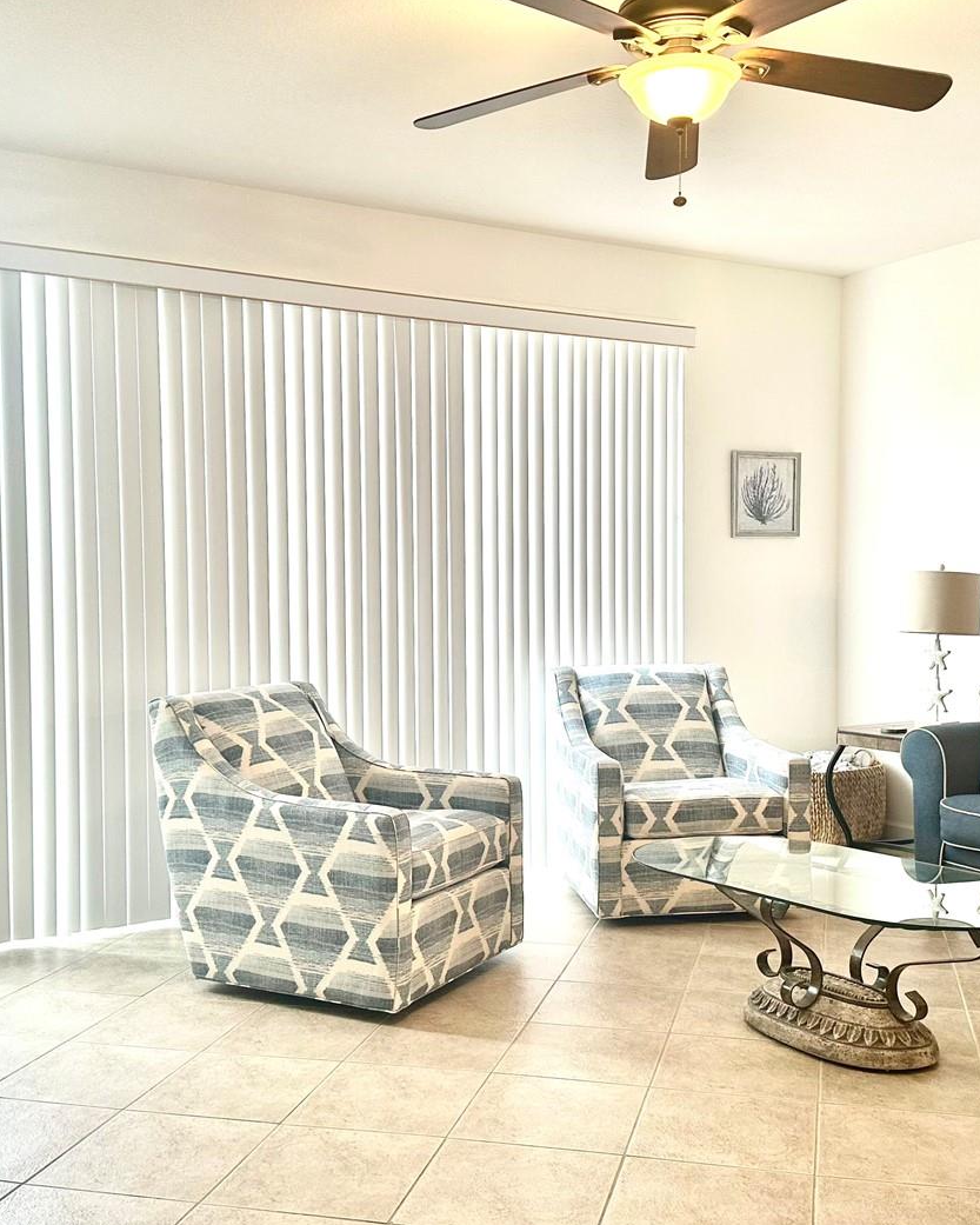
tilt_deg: -2.1
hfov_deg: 41.2
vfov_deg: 50.3
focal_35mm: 36
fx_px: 1305
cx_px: 486
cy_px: 646
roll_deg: +0.4
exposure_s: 1/120
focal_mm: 6.86
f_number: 1.78
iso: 125
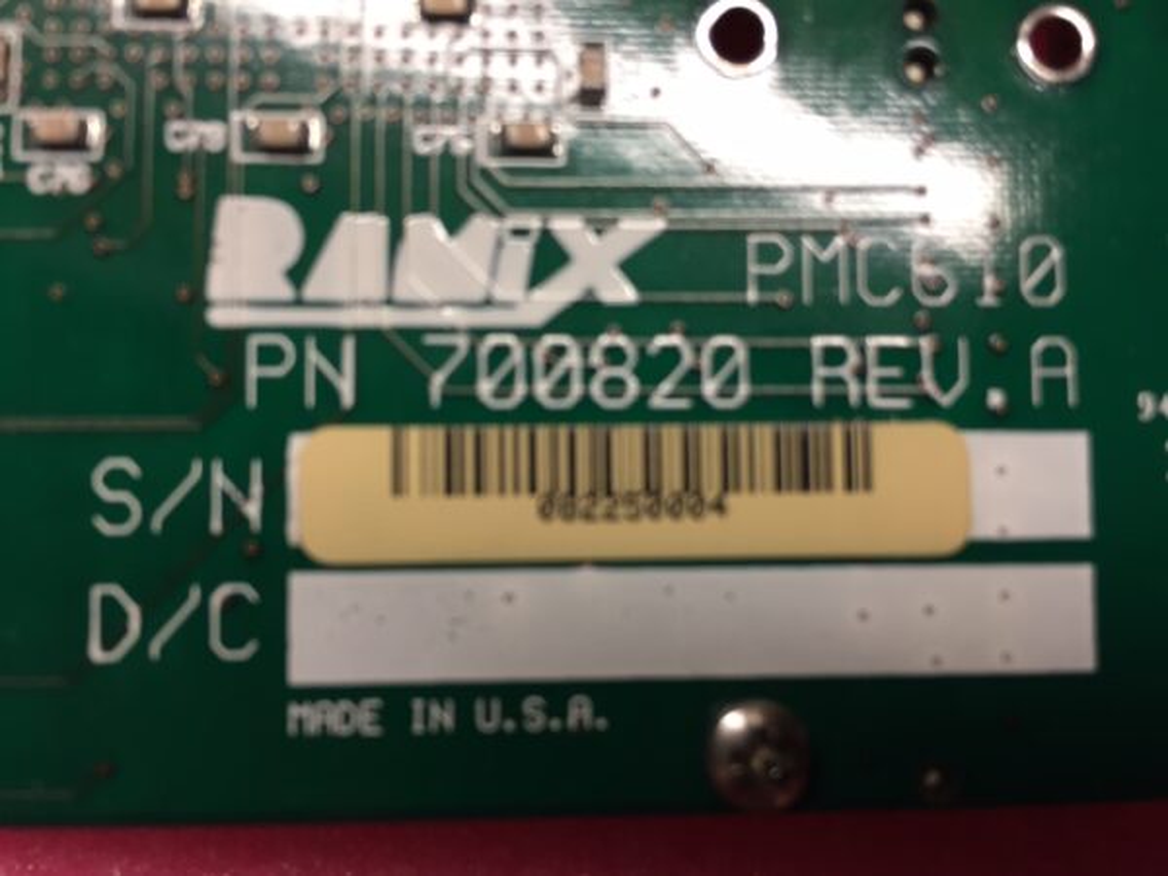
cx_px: 584
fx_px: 979
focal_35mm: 29
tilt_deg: -83.5
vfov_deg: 48.2
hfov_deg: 61.7
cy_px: 438
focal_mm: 4.15
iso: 100
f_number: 2.2
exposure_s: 1/30
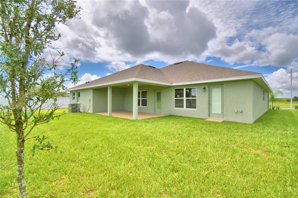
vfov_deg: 77.3
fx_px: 124
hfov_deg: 100.4
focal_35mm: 15
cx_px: 149
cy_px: 99
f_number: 4.5
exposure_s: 1/1600
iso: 100
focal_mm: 10
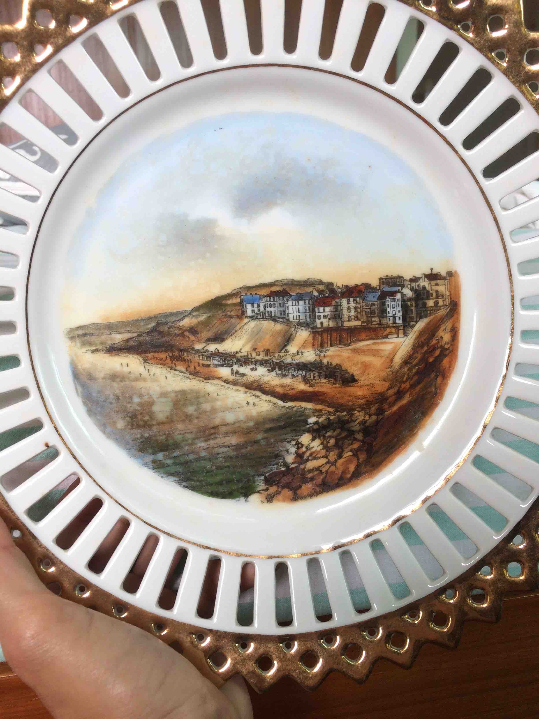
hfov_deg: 48.2
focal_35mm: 29
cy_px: 360
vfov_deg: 61.7
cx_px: 270
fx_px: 602
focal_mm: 4.15
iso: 64
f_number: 2.2
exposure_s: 1/100
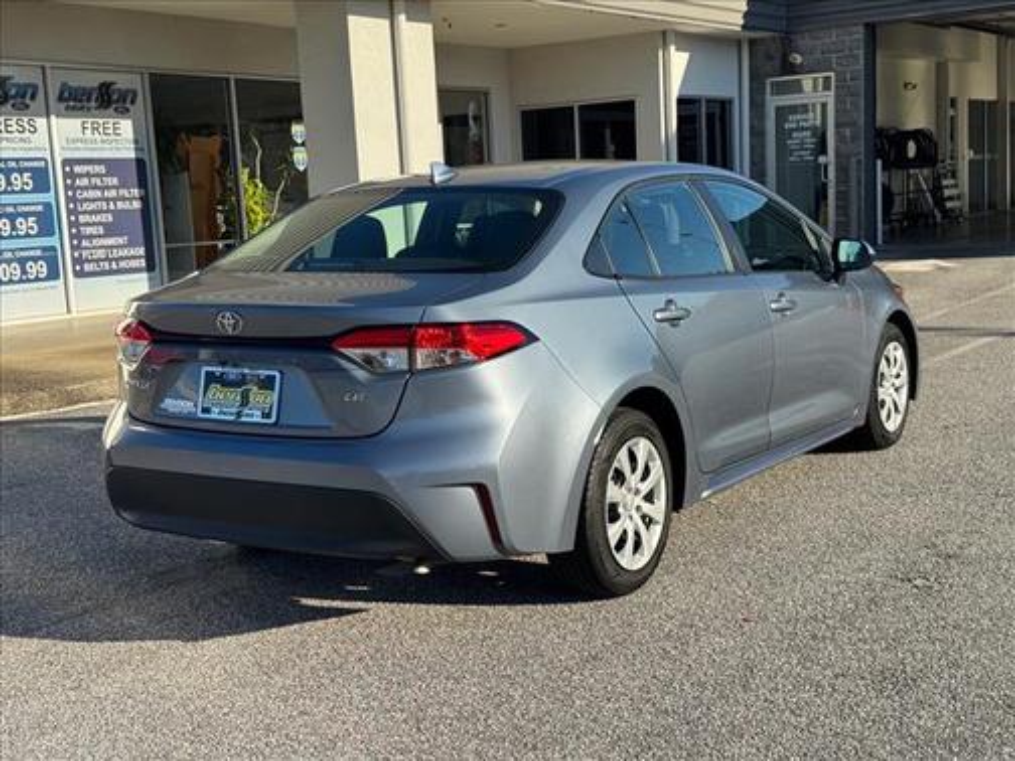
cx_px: 508
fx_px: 1407
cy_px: 380
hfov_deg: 39.7
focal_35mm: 48
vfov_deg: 30.3
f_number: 1.78
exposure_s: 1/2959
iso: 64
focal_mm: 6.76
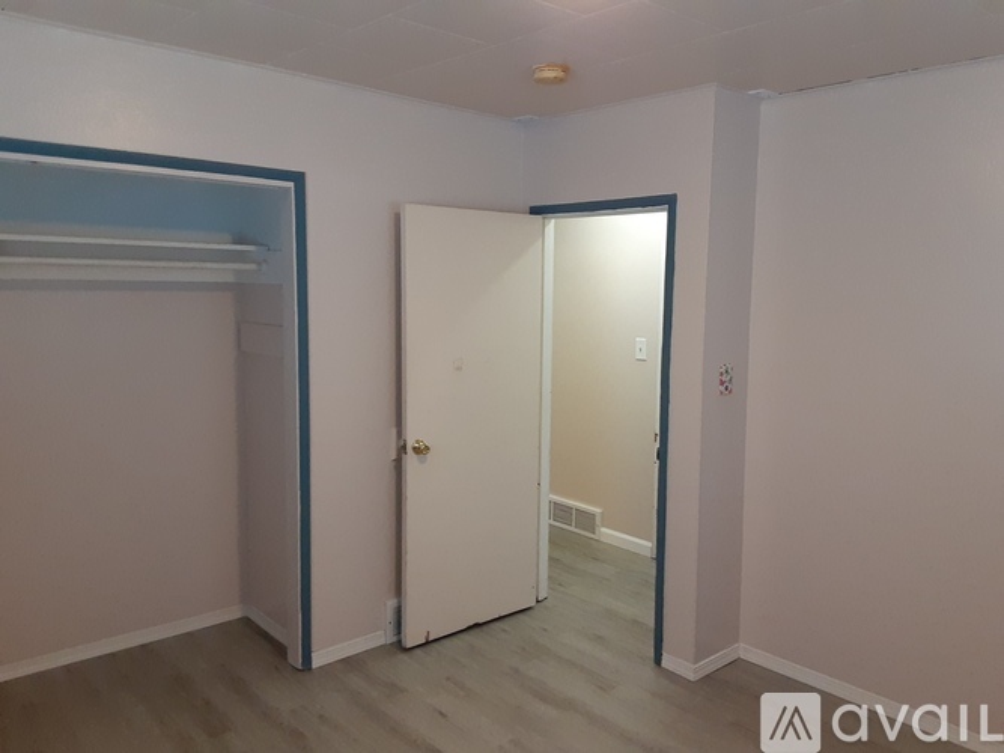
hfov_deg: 65.3
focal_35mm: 27
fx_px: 783
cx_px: 502
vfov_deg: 51.3
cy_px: 376
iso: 250
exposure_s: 1/60
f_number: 1.9
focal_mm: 2.91
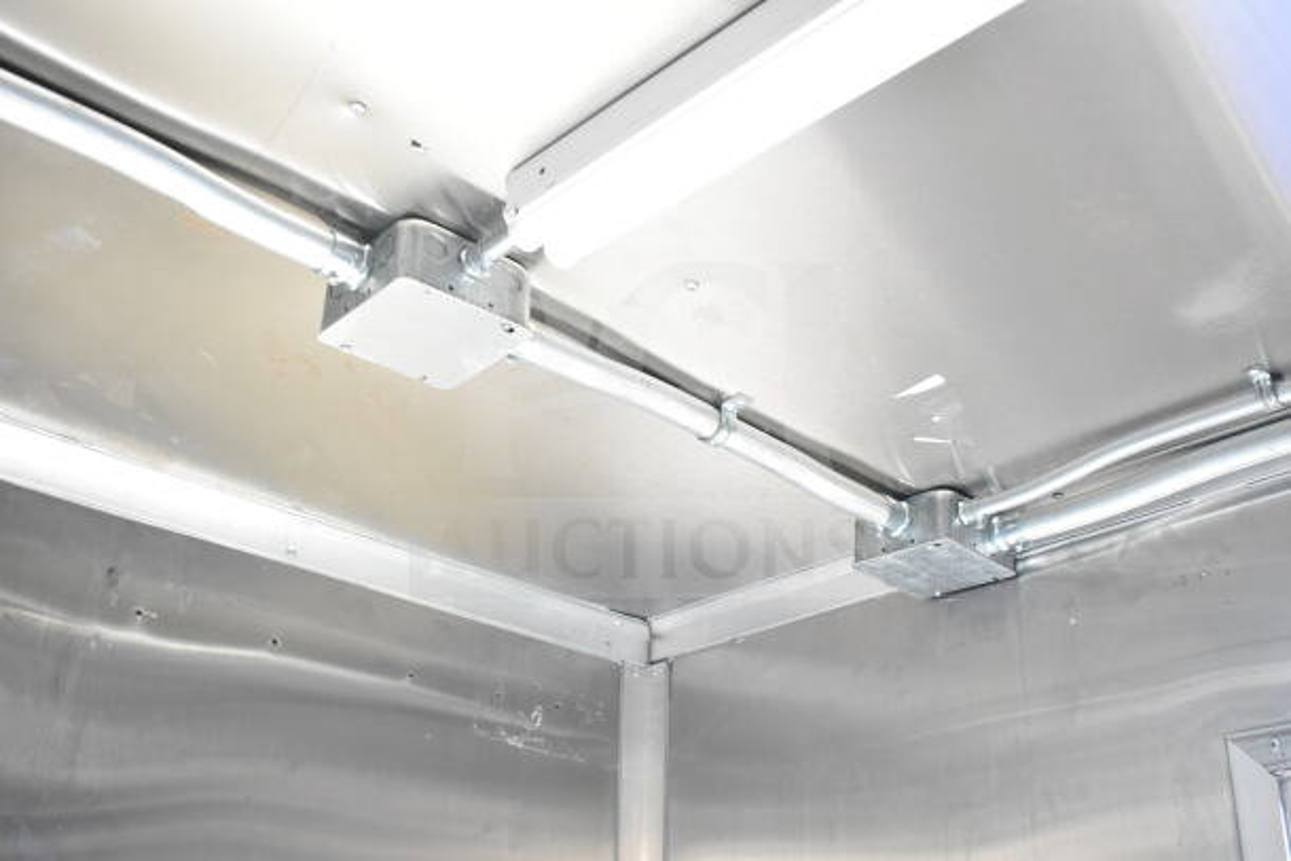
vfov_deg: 31.9
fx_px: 1506
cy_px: 430
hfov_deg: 46.4
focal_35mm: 42
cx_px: 646
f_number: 5
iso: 1600
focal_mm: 28
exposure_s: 1/100
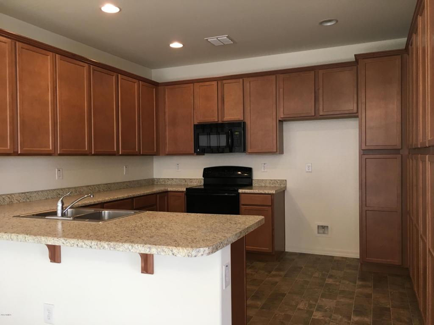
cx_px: 217
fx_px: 364
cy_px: 162
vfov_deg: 48.2
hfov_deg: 61.7
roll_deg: +0.3
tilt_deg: -0.3
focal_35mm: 29
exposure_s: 1/30
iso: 40
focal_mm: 4.15
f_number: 2.2
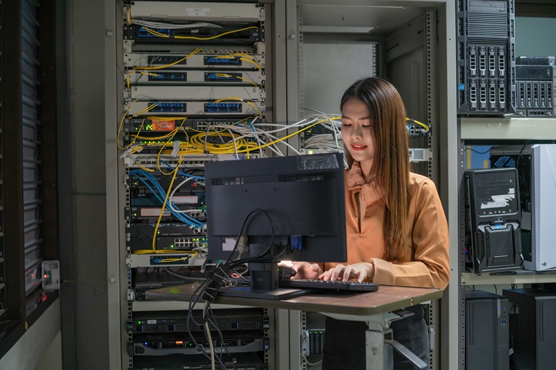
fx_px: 772
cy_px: 185
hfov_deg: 39.6
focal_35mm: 50
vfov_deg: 27.0
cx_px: 278
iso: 400
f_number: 2.8
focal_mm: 50
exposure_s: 1/30
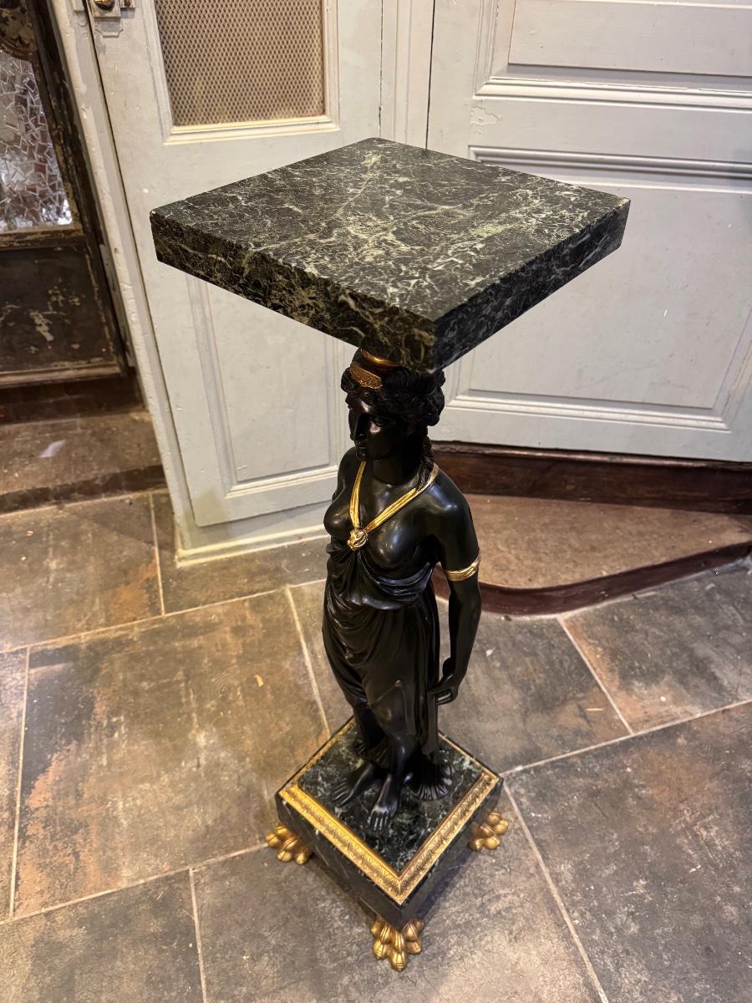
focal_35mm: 24
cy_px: 502
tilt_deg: -40.0
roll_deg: -1.4
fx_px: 695
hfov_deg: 56.8
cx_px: 376
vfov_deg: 71.6
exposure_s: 1/50
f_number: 1.78
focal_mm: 6.76
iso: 500
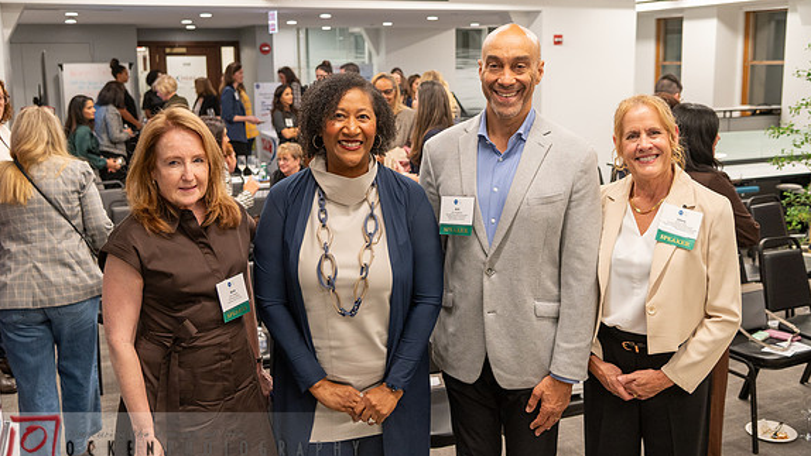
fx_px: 796
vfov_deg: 32.0
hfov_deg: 54.0
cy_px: 195
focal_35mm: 37
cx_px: 408
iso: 1600
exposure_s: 1/125
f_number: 4
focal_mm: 35
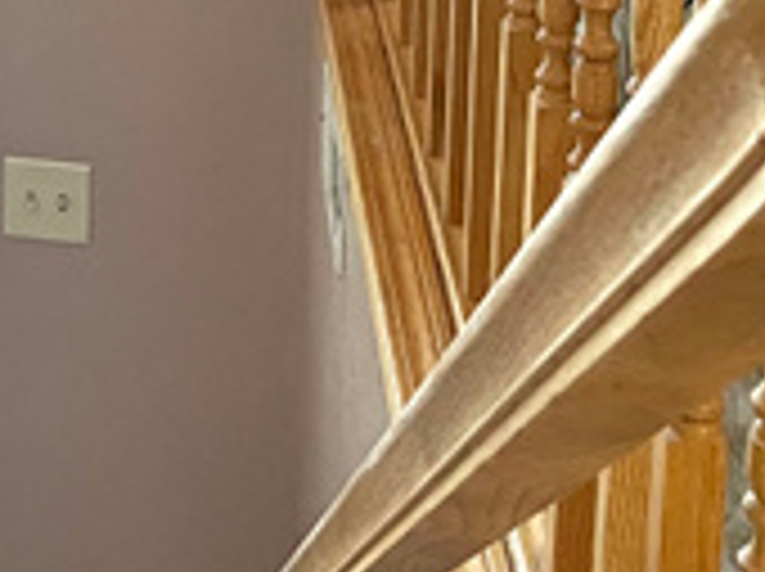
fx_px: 2163
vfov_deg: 13.5
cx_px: -436
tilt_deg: -9.4
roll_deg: +1.1
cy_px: -446
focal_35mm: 98
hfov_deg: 17.6
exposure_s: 1/60
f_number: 1.6
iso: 250
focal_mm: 4.2
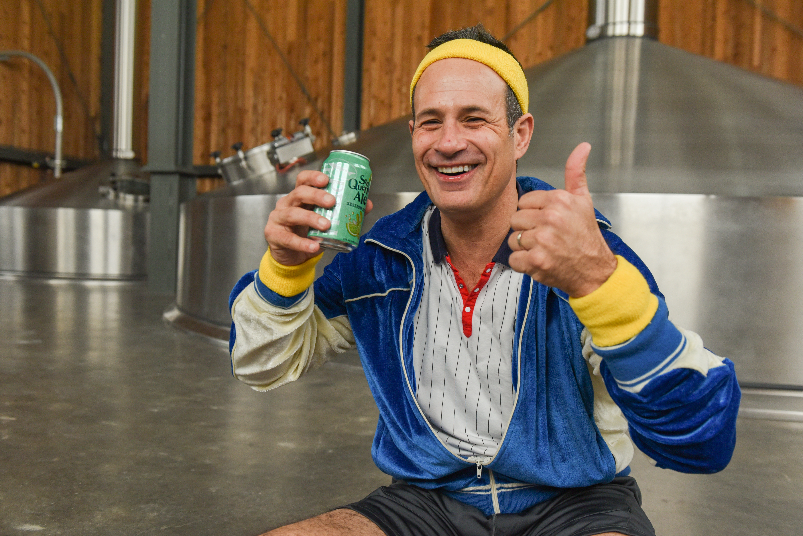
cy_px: 268
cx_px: 402
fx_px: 714
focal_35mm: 32
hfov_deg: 58.7
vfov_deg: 41.1
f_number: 4
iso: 1600
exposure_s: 1/320
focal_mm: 32
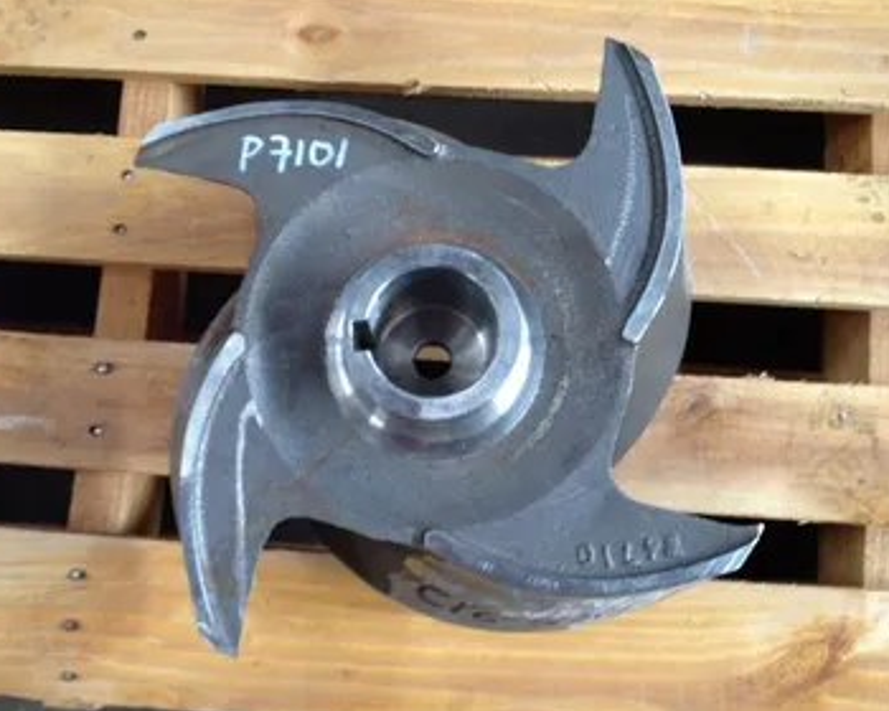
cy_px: 373
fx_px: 1026
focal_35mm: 39
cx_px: 391
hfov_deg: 46.7
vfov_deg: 38.2
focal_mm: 4.28
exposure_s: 1/20
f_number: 2.4
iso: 80
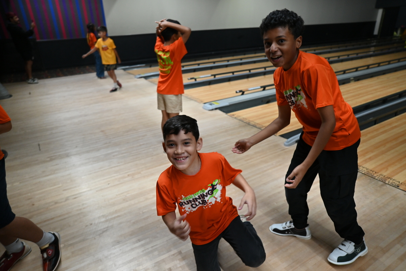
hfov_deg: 77.3
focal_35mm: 22
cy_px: 136
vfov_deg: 56.2
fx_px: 254
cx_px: 203
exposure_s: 1/200
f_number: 1.7
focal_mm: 15
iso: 500
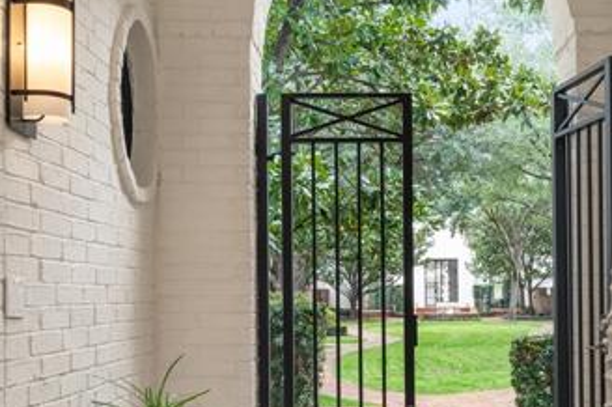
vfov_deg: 26.7
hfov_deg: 39.2
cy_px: 293
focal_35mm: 50
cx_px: 403
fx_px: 849
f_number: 8
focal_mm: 16
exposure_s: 1.6
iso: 100
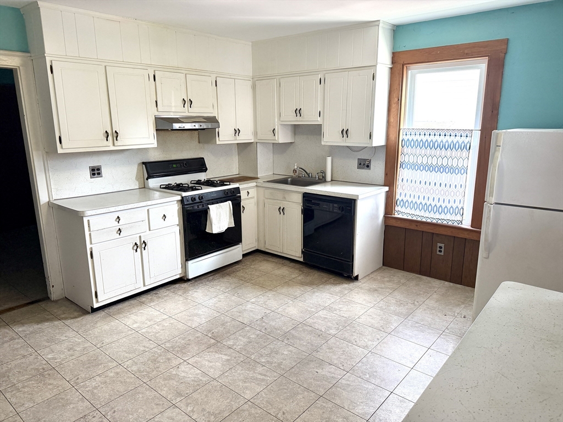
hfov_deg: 71.6
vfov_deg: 56.8
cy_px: 211
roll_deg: -0.1
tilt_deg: -12.5
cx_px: 282
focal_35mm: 24
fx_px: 390
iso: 200
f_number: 1.78
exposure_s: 1/157
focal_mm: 6.76
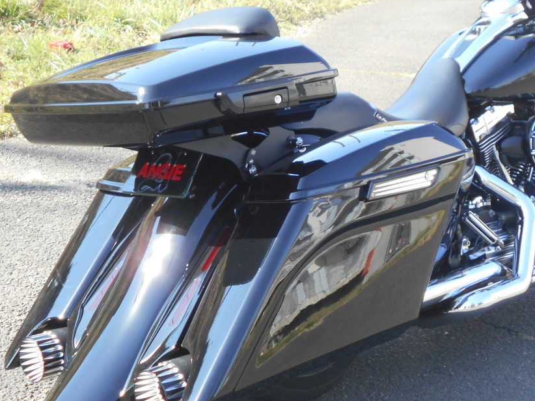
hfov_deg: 26.7
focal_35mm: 73
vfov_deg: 20.2
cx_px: 260
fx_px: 1128
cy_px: 201
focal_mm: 8.8
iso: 200
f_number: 4.5
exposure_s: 1/250
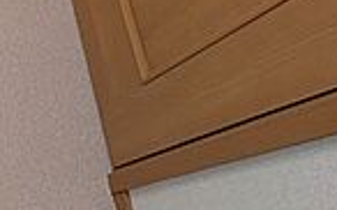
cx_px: -185
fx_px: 597
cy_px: -85
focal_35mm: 65
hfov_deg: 24.0
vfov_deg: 18.2
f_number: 2.2
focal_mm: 1.83
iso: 139
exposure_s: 1/24
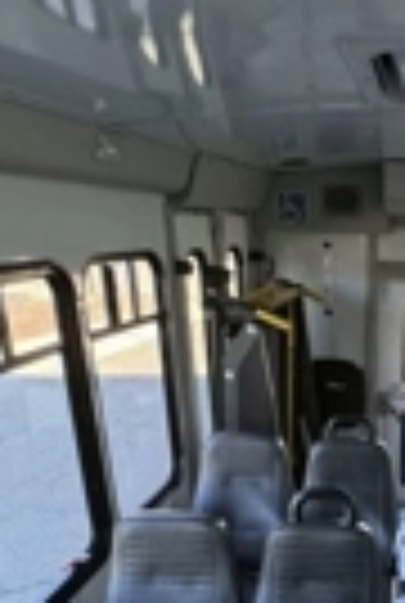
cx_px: 446
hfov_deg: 30.7
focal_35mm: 39
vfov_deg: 46.3
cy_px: 500
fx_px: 655
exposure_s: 1/72
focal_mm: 2.22
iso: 320
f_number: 2.2
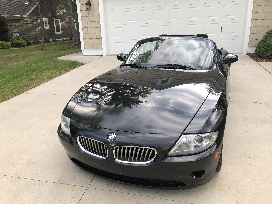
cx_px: 136
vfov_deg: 49.7
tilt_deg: -18.6
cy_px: 102
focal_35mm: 28
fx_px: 220
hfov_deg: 63.4
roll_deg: +1.6
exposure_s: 1/316
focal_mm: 3.99
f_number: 1.8
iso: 20
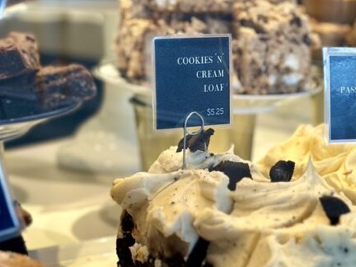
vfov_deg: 13.1
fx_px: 1162
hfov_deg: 17.2
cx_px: 322
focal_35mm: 113
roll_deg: -0.8
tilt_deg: -10.0
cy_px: 115
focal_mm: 6.86
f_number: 1.78
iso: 100
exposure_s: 1/60
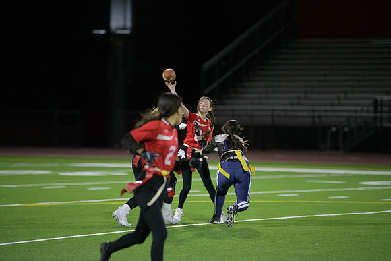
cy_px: 130
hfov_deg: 10.3
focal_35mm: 200
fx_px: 2173
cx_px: 196
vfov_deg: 6.9
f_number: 2.8
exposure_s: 1/640
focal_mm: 200
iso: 3200
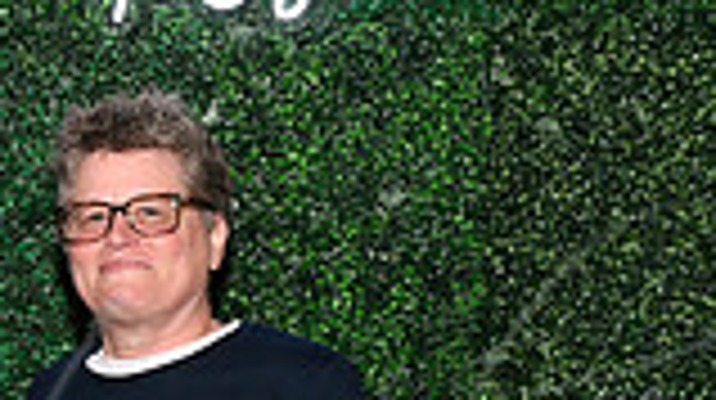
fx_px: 2105
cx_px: 23
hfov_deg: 18.8
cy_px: 492
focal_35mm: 111
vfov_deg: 10.7
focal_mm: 29
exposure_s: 1/60
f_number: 6.3
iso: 500
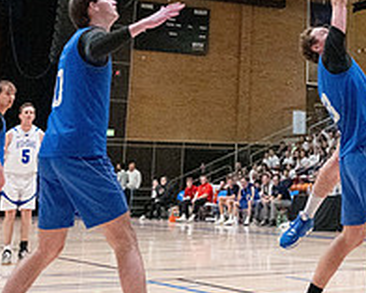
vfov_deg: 16.8
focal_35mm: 85
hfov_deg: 21.8
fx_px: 921
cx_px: 349
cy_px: -110
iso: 10000
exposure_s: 1/500
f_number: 4
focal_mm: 24
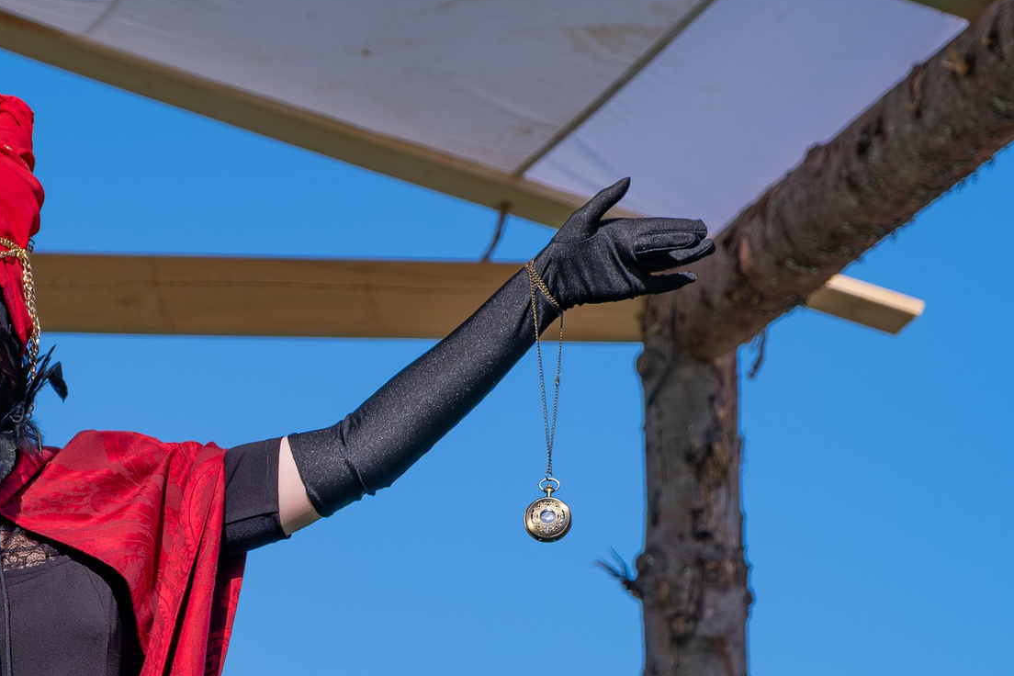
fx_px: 5971
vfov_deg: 6.5
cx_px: 186
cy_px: 503
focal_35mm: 212
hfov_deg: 9.7
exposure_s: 1/1600
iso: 160
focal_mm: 55
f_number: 4
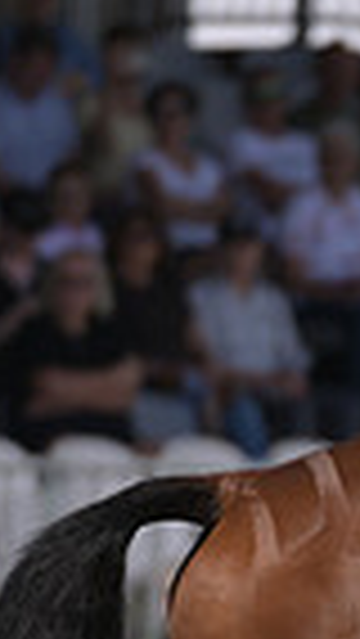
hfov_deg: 0.7
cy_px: 610
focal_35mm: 1716
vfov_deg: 1.3
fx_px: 29086
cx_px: 882
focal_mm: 400
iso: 140
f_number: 5
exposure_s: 1/1250
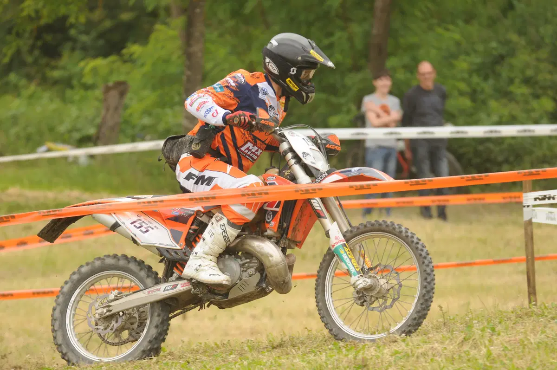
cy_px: 185
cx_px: 278
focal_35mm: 450
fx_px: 6954
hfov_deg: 4.6
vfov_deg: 3.0
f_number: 6.3
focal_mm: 300
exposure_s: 1/800
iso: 500
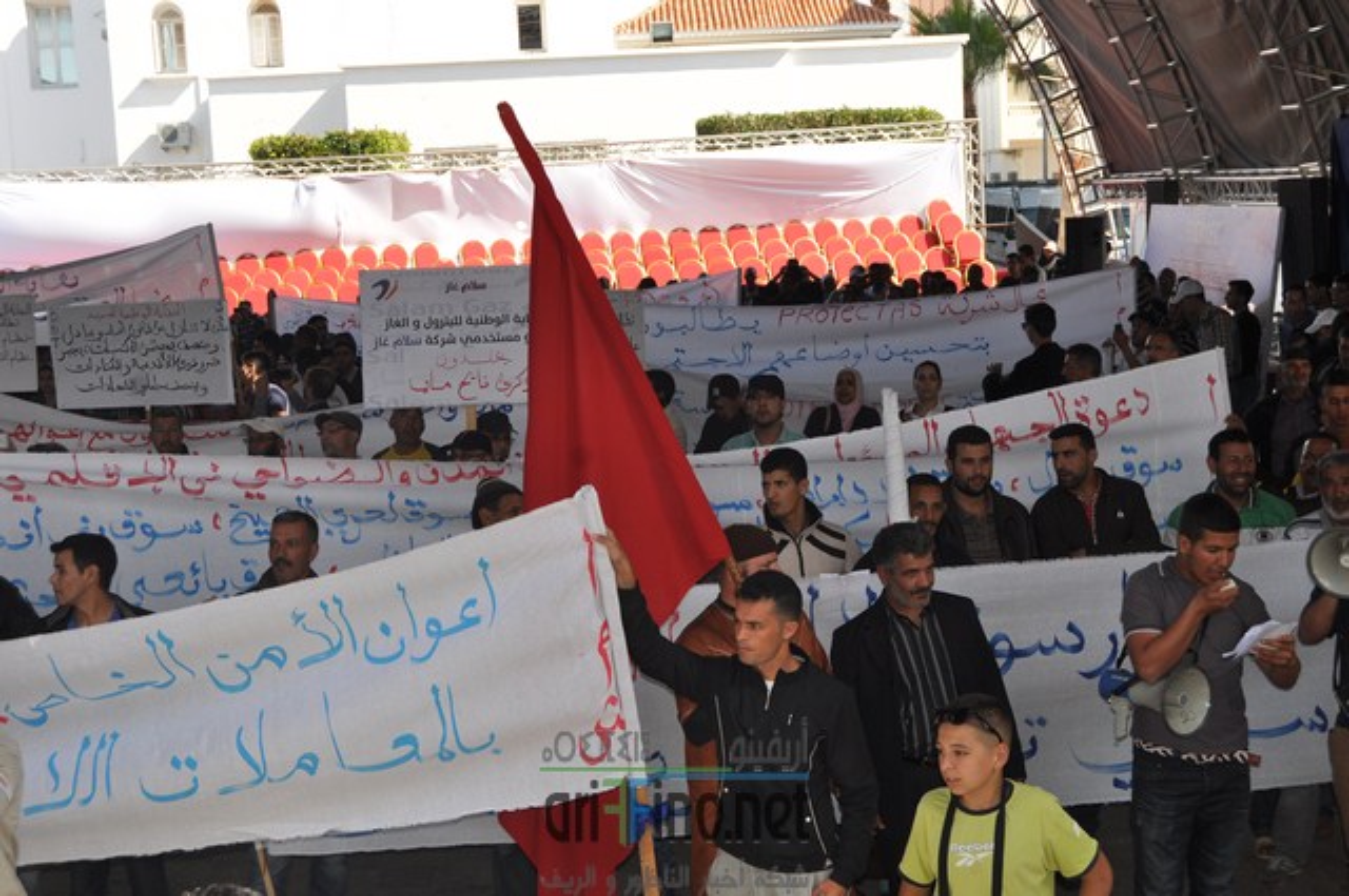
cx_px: 674
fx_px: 1909
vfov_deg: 26.4
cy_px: 448
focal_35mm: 51
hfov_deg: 38.9
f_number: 8
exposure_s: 1/200
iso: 200
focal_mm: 34
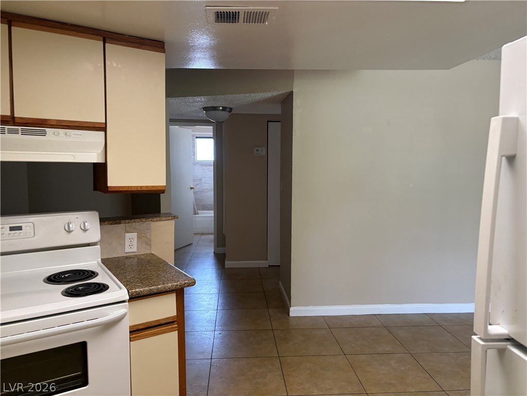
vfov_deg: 53.1
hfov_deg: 67.3
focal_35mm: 26
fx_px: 396
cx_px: 264
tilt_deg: -4.4
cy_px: 198
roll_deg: +0.2
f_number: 1.6
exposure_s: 1/60
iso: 250
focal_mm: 5.96
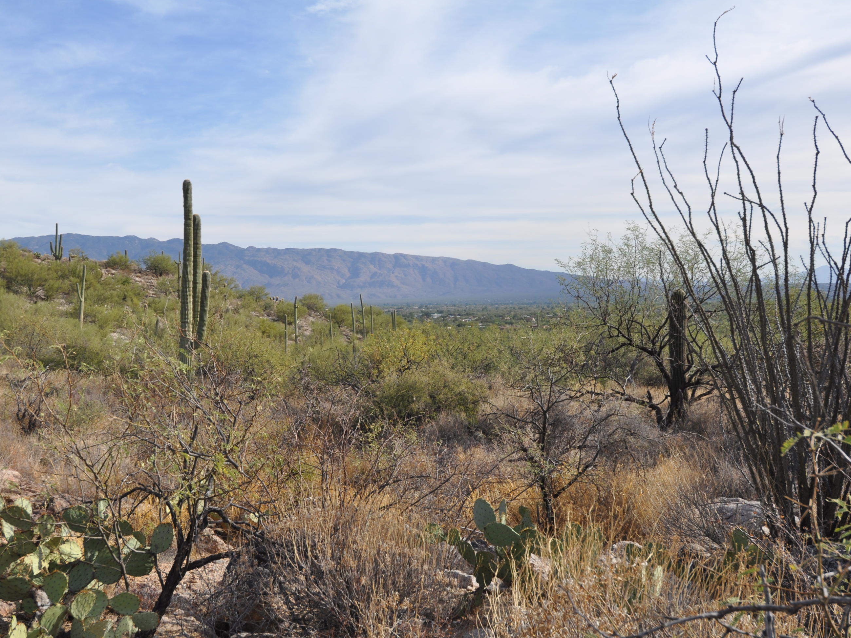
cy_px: 320
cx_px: 408
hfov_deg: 46.8
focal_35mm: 40
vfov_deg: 36.0
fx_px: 983
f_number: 9
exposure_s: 1/320
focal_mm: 24
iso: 200
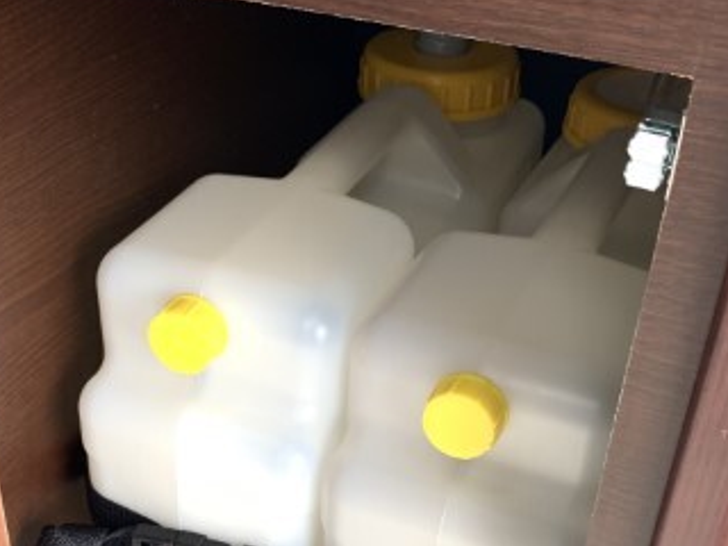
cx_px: 332
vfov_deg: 27.7
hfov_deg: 36.8
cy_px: 407
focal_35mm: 52
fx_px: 1094
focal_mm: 4.25
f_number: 1.8
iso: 80
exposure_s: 1/121
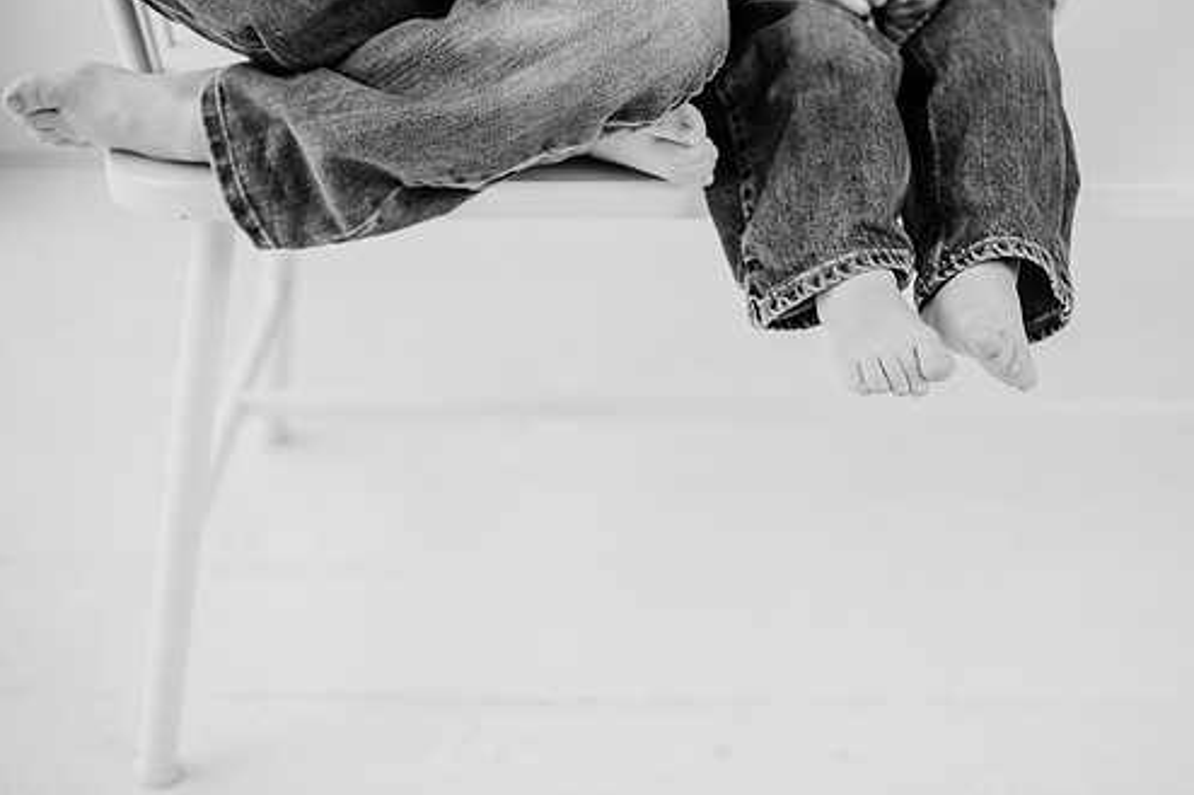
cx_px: 688
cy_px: 380
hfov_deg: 33.4
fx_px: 1989
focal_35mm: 60
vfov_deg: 22.6
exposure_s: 1/200
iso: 100
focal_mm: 50
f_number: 2
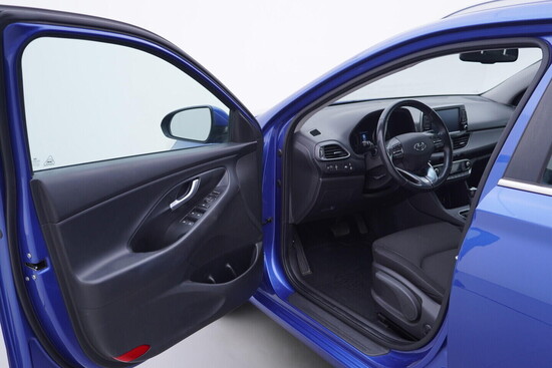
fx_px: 552
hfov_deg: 53.1
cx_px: 276
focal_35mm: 36
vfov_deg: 36.9
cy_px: 184
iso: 125
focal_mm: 24
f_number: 3.2
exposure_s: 1/50
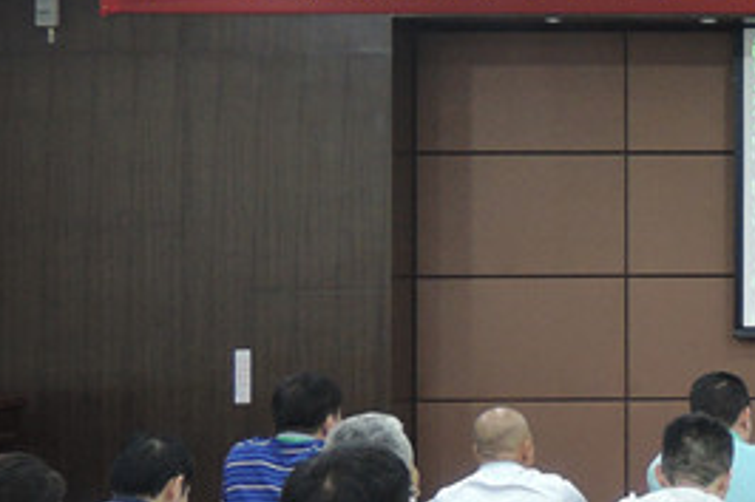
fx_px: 2033
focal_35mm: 97
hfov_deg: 19.4
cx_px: 976
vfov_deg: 14.1
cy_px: 267
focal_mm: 6.6
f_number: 2.2
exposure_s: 1/20
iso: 400
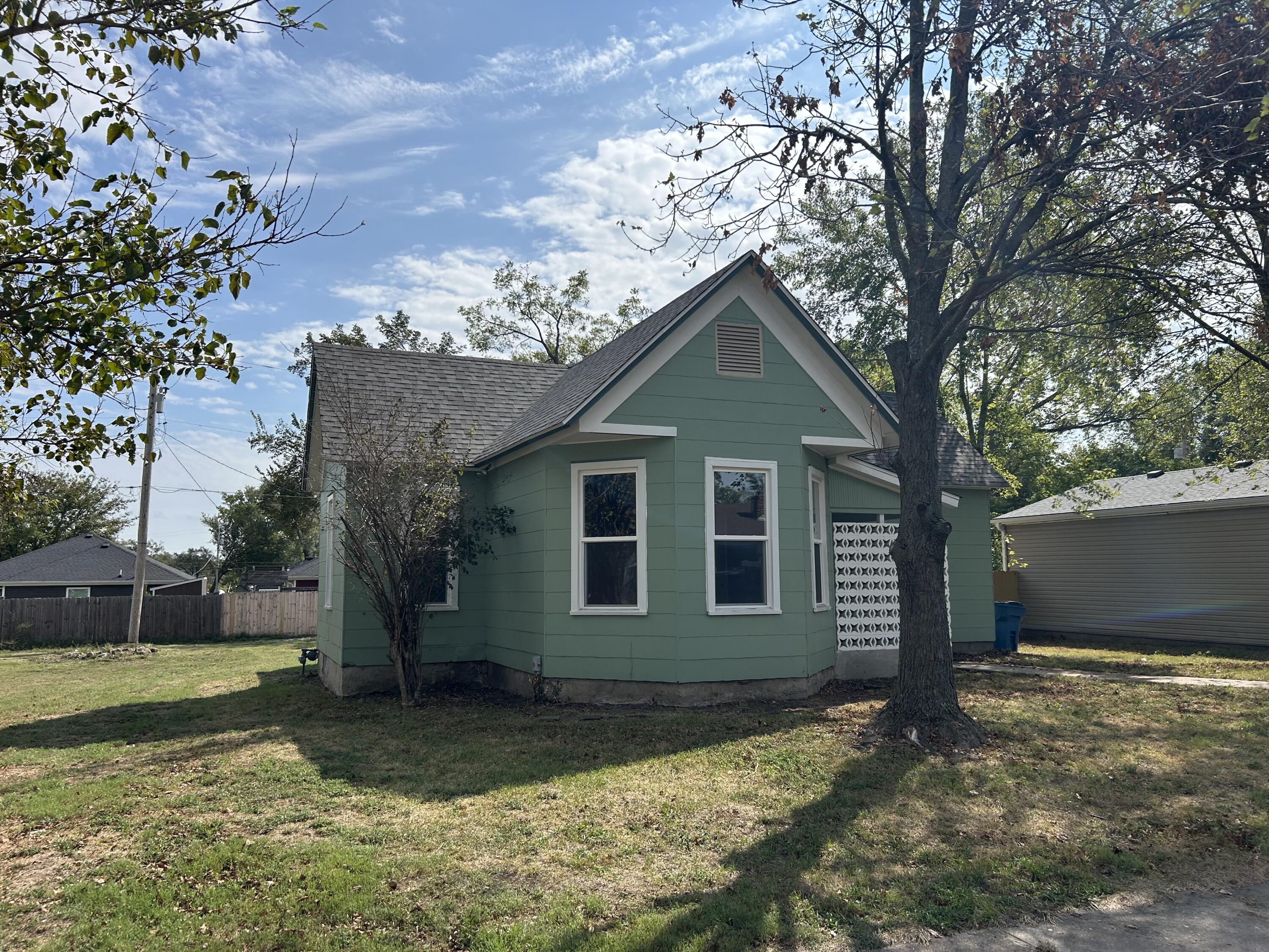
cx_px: 634
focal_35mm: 26
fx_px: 953
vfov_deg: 53.1
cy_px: 476
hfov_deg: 67.3
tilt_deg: +6.4
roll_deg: +1.0
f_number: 1.5
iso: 50
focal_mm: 5.7
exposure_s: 1/6579
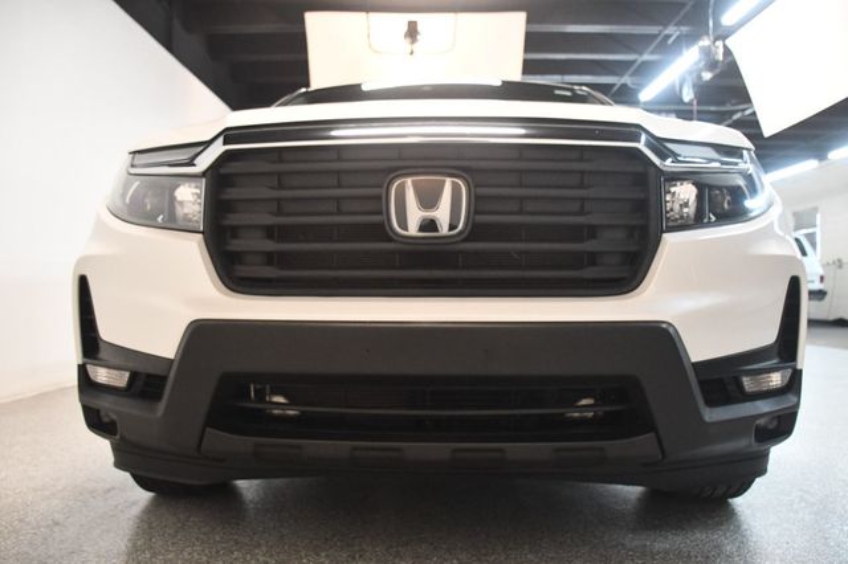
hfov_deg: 62.0
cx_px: 424
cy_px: 282
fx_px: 706
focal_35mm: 30
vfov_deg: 43.6
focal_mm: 20
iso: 3200
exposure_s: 1/100
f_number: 3.5
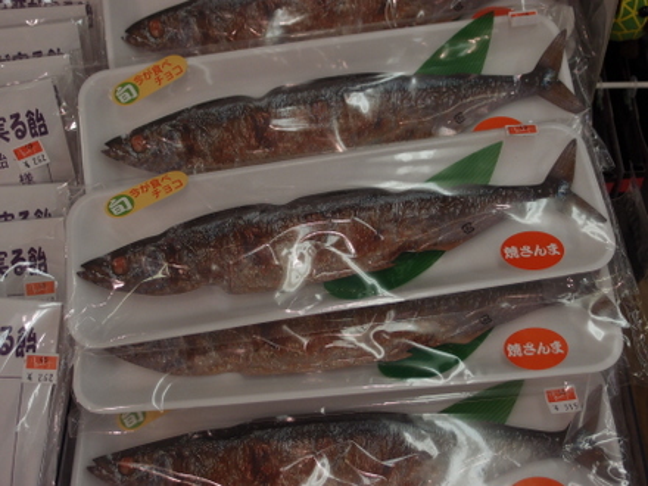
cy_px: 243
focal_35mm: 46
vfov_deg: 31.5
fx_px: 861
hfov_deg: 41.2
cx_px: 324
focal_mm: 9.87
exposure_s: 1/200
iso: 100
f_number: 2
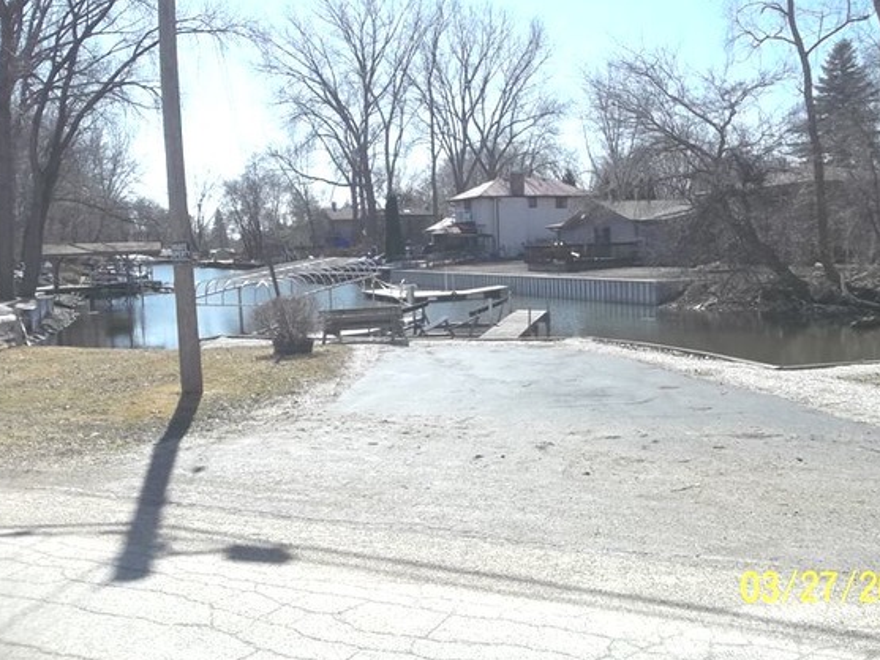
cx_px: 482
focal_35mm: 31
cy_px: 300
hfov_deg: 58.2
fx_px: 788
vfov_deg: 45.4
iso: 80
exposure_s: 1/160
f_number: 8.9
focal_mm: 4.9
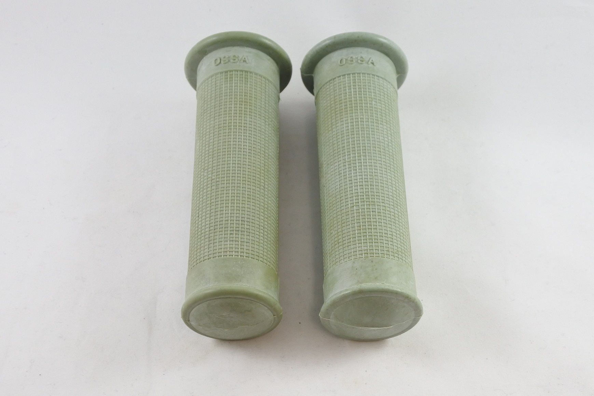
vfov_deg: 28.6
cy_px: 198
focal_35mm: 47
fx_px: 775
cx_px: 297
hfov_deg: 41.9
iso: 450
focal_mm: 17.6
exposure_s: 1/125
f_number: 4.5
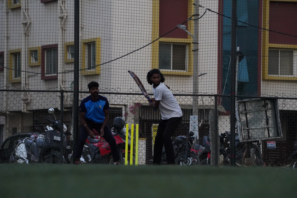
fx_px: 1596
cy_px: 99
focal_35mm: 194
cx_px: 148
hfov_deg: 10.6
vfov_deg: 7.1
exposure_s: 1/1000
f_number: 7.1
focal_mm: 129
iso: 4000
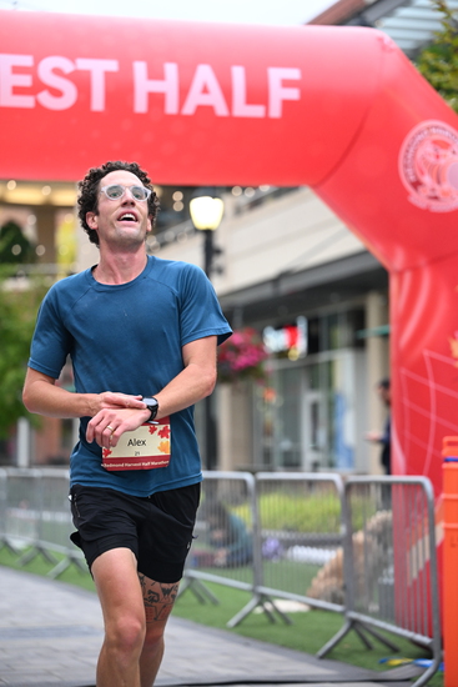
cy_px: 344
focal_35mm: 101
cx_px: 229
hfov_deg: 13.6
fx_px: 1926
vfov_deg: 20.2
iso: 1600
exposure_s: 1/800
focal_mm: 101
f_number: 2.8
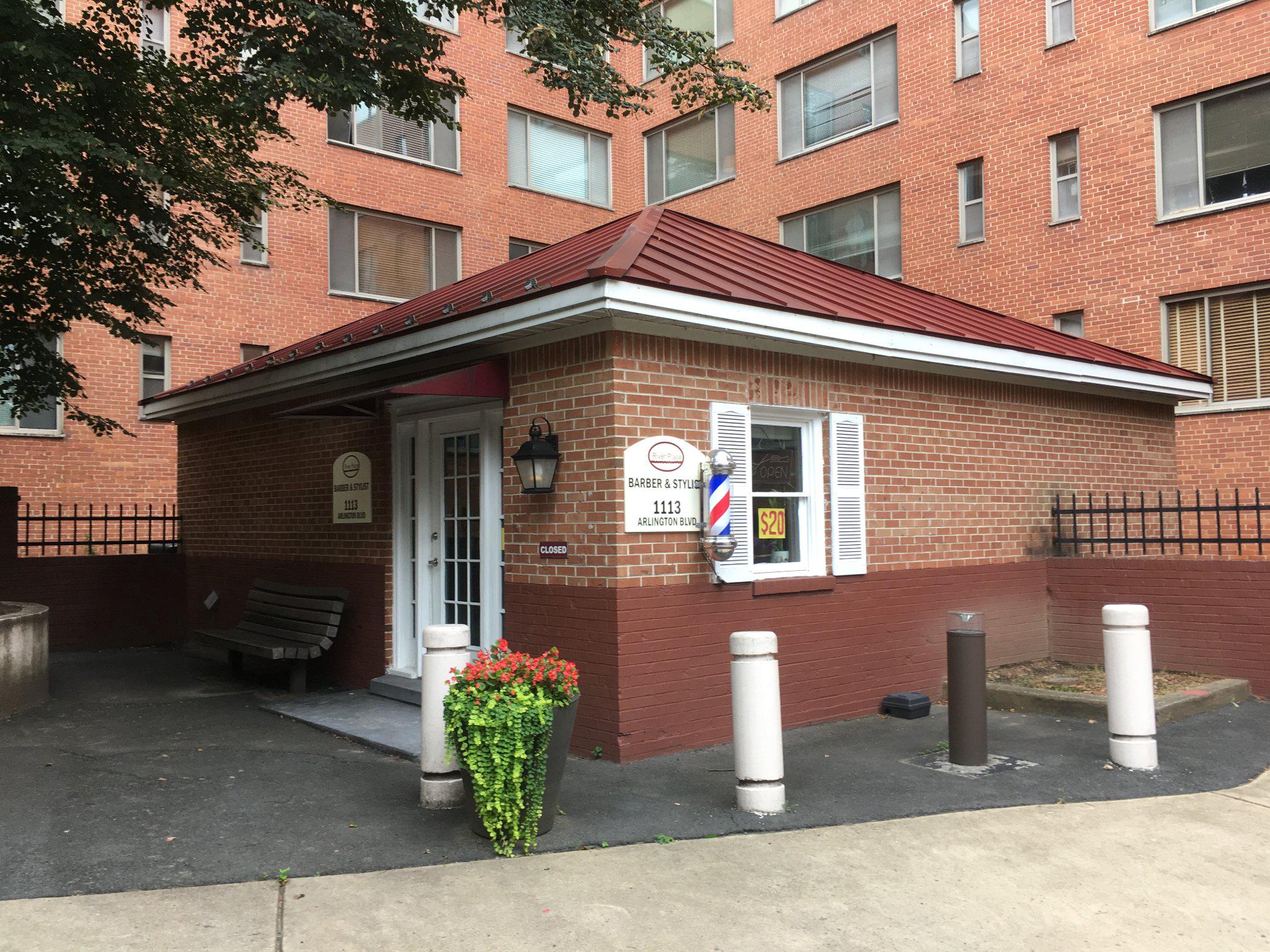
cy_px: 476
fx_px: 1064
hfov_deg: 61.7
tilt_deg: +2.2
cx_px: 635
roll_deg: +0.5
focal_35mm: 29
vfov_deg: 48.2
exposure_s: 1/120
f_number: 2.2
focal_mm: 4.15
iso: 32
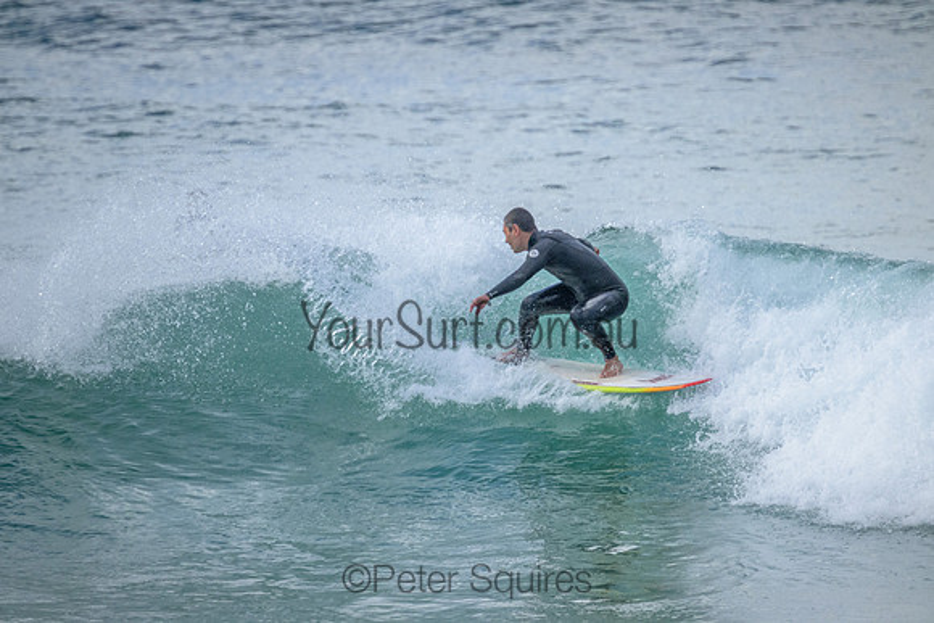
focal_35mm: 800
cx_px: 467
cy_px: 312
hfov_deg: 2.6
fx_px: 20759
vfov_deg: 1.7
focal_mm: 800
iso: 5000
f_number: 11
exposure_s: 1/1000
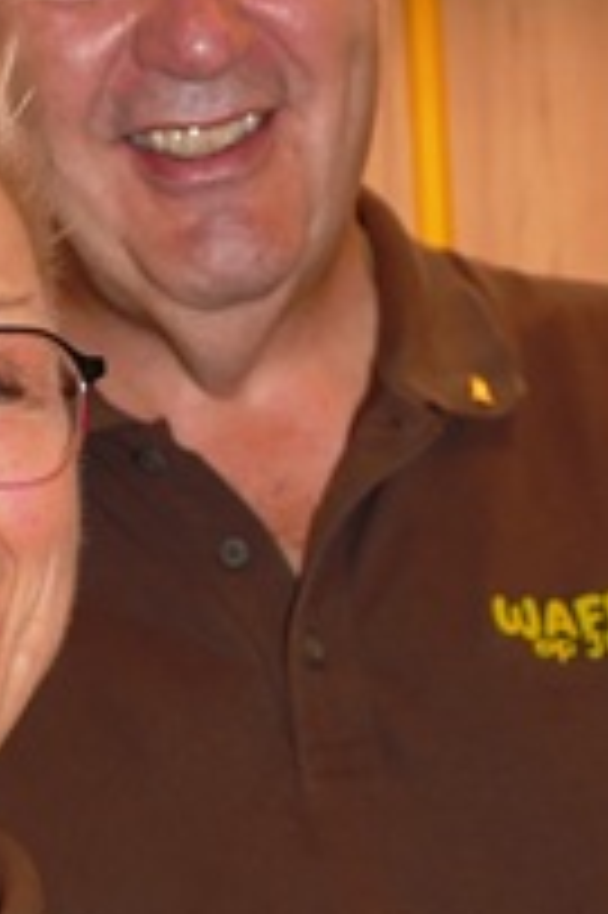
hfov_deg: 10.1
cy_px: 804
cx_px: -23
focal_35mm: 135
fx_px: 3426
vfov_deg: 15.1
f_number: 3.2
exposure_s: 1/60
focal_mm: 16.24
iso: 125
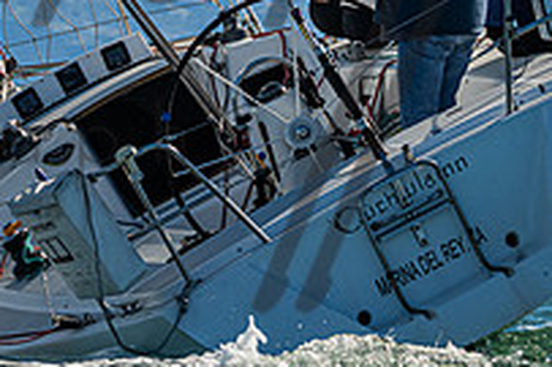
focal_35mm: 627
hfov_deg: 3.3
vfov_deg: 2.2
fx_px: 9606
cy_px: 13
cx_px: 262
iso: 400
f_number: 8
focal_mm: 185
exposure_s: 1/2000
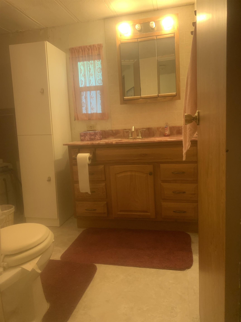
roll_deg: +3.3
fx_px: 241
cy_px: 161
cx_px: 120
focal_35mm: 26
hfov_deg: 53.1
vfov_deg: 67.3
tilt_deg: -8.4
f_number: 1.8
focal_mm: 4.25
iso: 160
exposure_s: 1/60
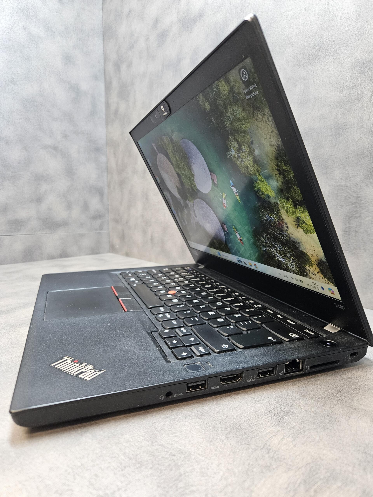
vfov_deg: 73.9
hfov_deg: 58.9
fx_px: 330
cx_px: 186
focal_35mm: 23
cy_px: 248
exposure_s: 1/100
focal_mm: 5.4
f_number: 1.8
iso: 400
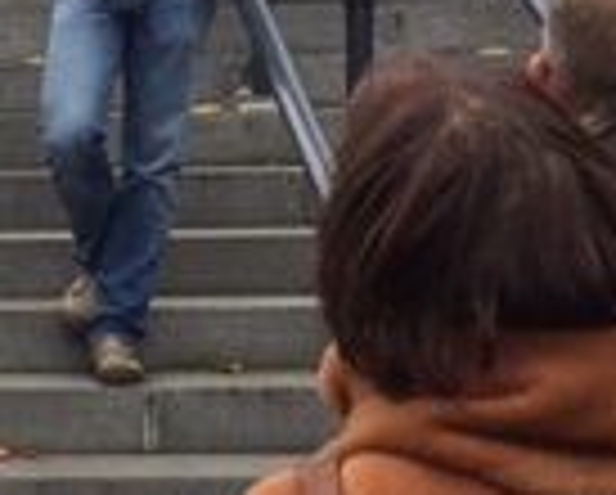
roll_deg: +2.4
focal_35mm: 132
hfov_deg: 13.6
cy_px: 194
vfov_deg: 11.7
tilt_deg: -2.8
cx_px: -360
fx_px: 2410
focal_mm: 4.15
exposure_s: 1/243
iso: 32
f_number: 2.2
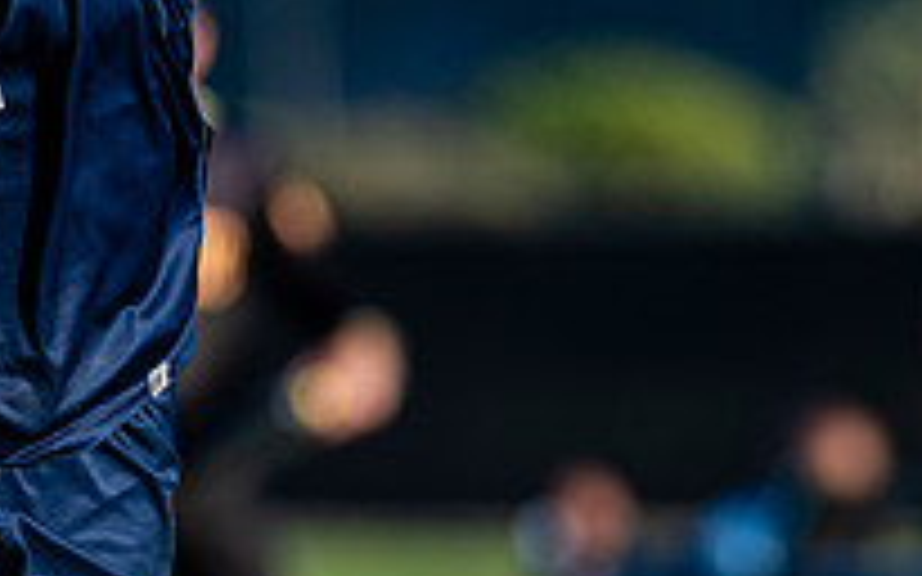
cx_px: 271
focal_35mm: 1003
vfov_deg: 1.3
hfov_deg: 2.1
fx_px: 25196
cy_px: 230
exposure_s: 1/1250
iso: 125
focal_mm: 230
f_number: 3.2
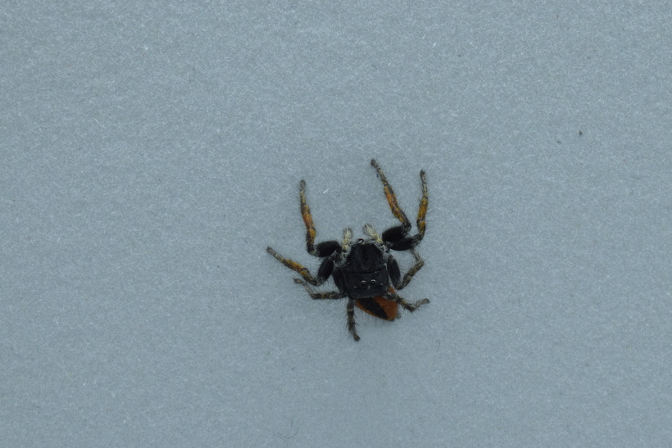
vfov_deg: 14.2
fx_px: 1803
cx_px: 364
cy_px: 260
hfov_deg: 21.1
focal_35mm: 97
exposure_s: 1/25
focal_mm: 55
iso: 400
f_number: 36
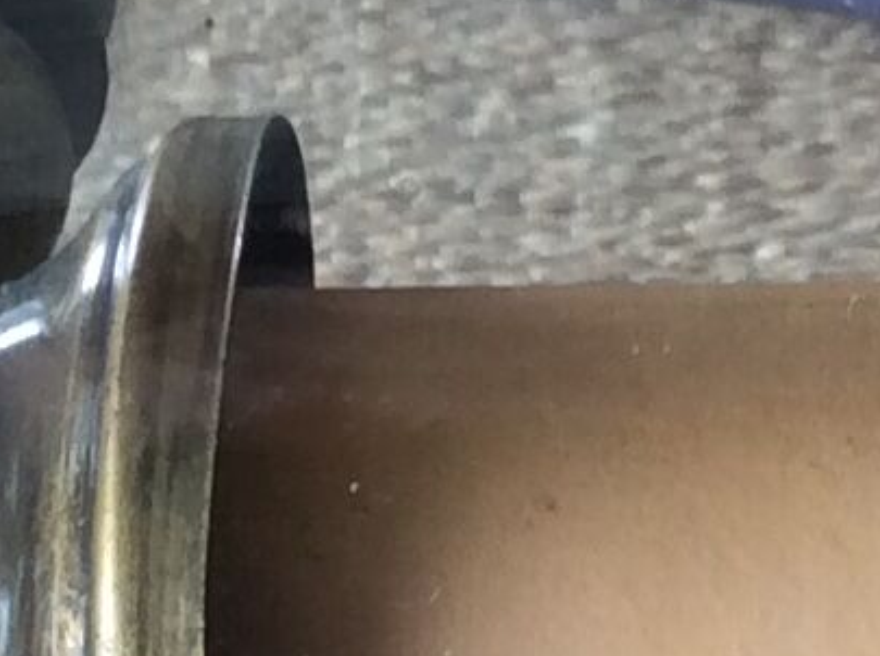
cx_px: 813
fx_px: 5201
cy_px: -241
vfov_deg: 7.1
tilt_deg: -66.3
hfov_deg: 9.6
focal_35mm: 205
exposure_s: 1/33
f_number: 2.4
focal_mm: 3.3
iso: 40
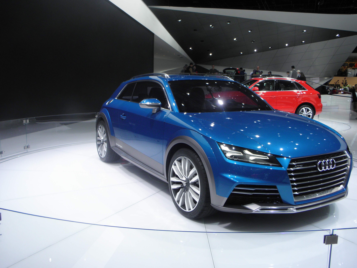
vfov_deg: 46.8
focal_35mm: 30
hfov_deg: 60.0
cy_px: 134
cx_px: 178
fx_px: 309
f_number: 3.6
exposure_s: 1/125
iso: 100
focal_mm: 5.5
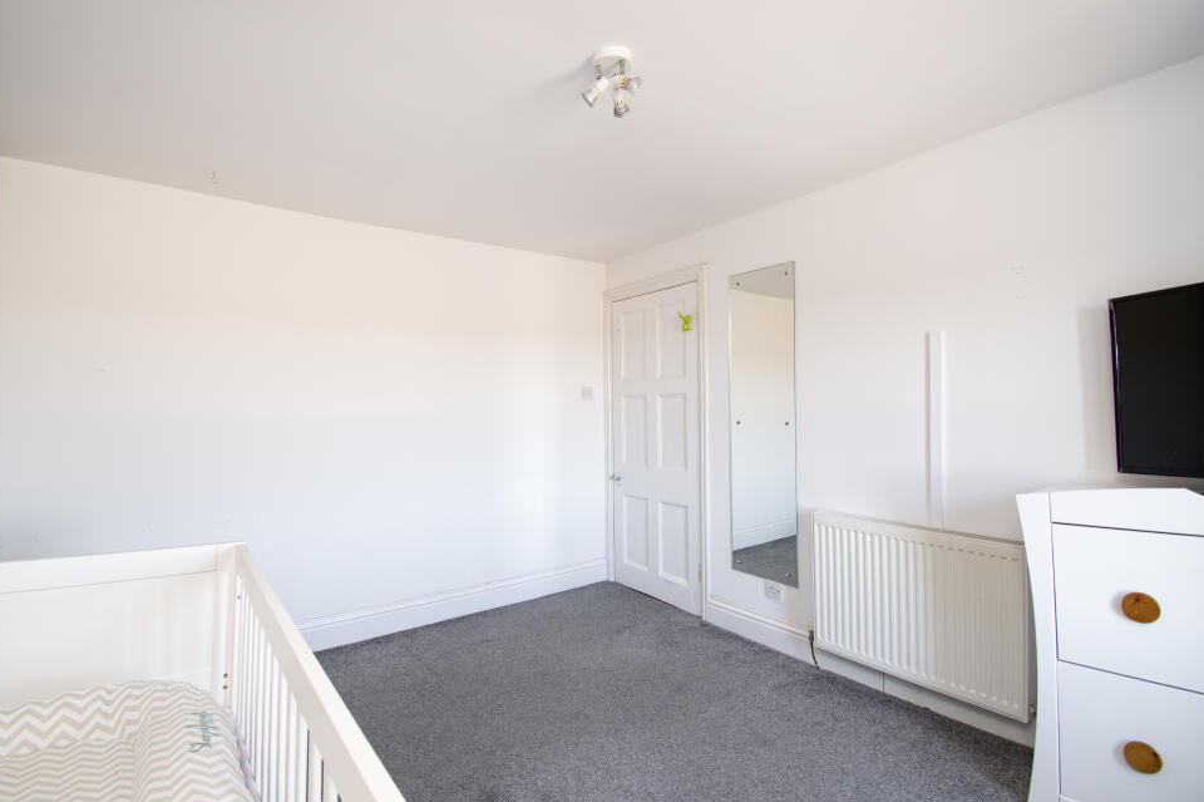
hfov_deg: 96.7
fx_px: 535
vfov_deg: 73.7
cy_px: 398
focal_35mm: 16
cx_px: 574
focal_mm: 10
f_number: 9
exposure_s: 1/6
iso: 320
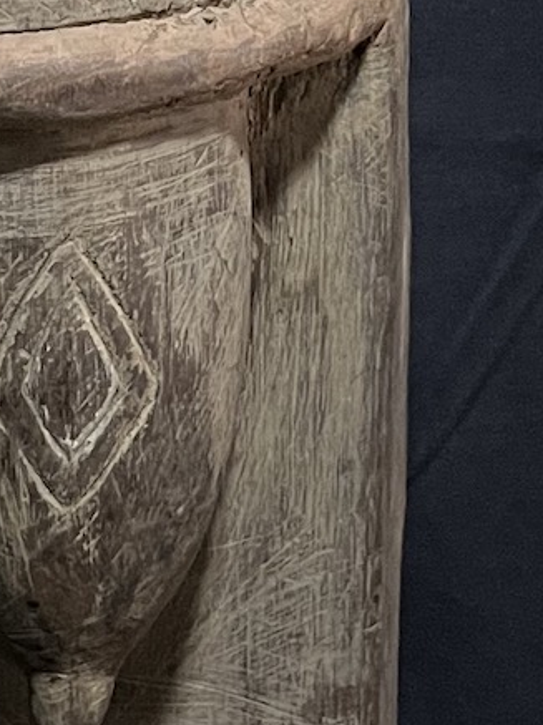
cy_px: -378
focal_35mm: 131
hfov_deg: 11.1
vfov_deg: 14.1
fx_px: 2744
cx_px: -90
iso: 1000
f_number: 1.6
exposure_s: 1/30
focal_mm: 5.1
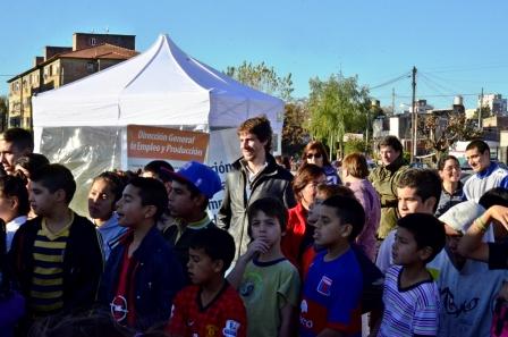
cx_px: 254
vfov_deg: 15.6
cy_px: 168
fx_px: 1225
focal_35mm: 87
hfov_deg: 23.4
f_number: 20
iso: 1000
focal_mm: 58
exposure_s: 1/250
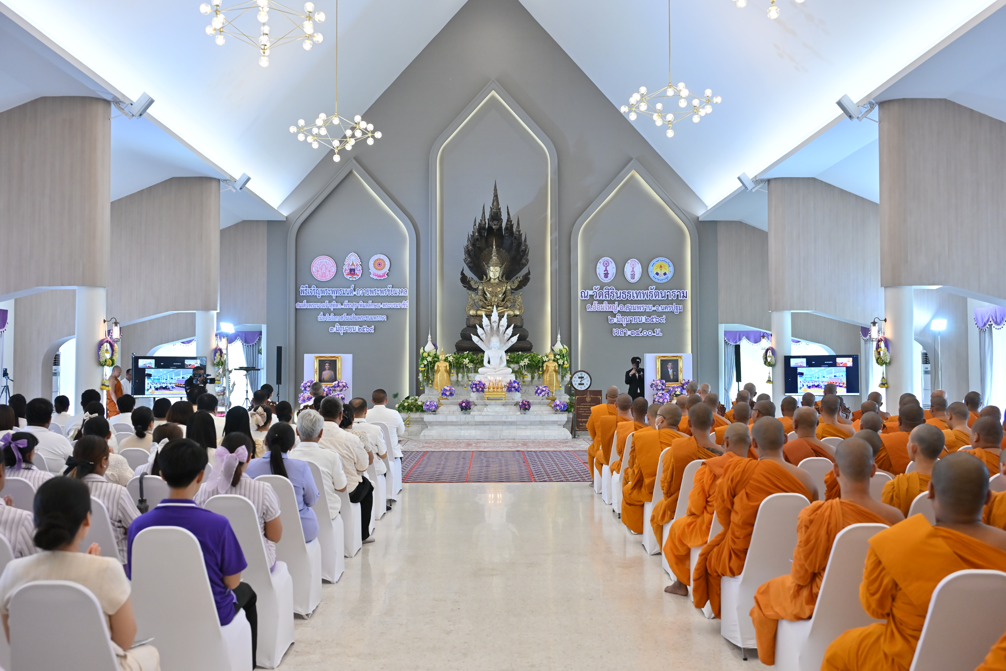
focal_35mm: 34
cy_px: 336
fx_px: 964
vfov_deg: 38.4
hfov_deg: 55.1
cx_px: 503
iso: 1600
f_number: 4
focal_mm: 34.5
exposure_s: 1/160
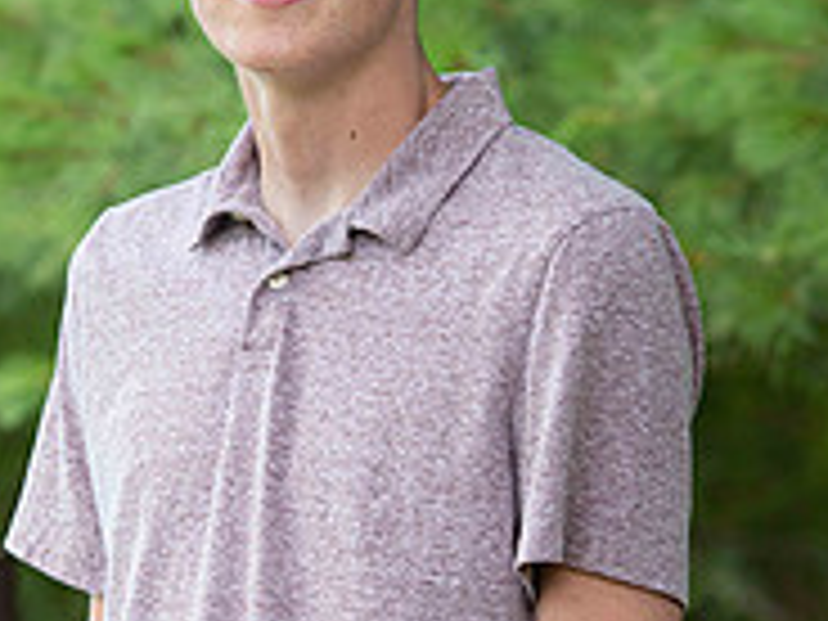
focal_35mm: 376
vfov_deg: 4.0
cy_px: 482
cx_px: 306
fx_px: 8994
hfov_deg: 5.3
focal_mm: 160
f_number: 6.3
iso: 500
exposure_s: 1/200
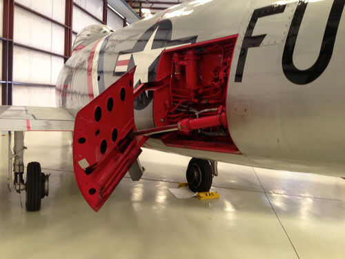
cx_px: 172
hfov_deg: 55.4
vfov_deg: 42.9
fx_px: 329
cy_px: 130
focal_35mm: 33
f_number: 2.4
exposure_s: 1/20
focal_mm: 4.13
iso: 80
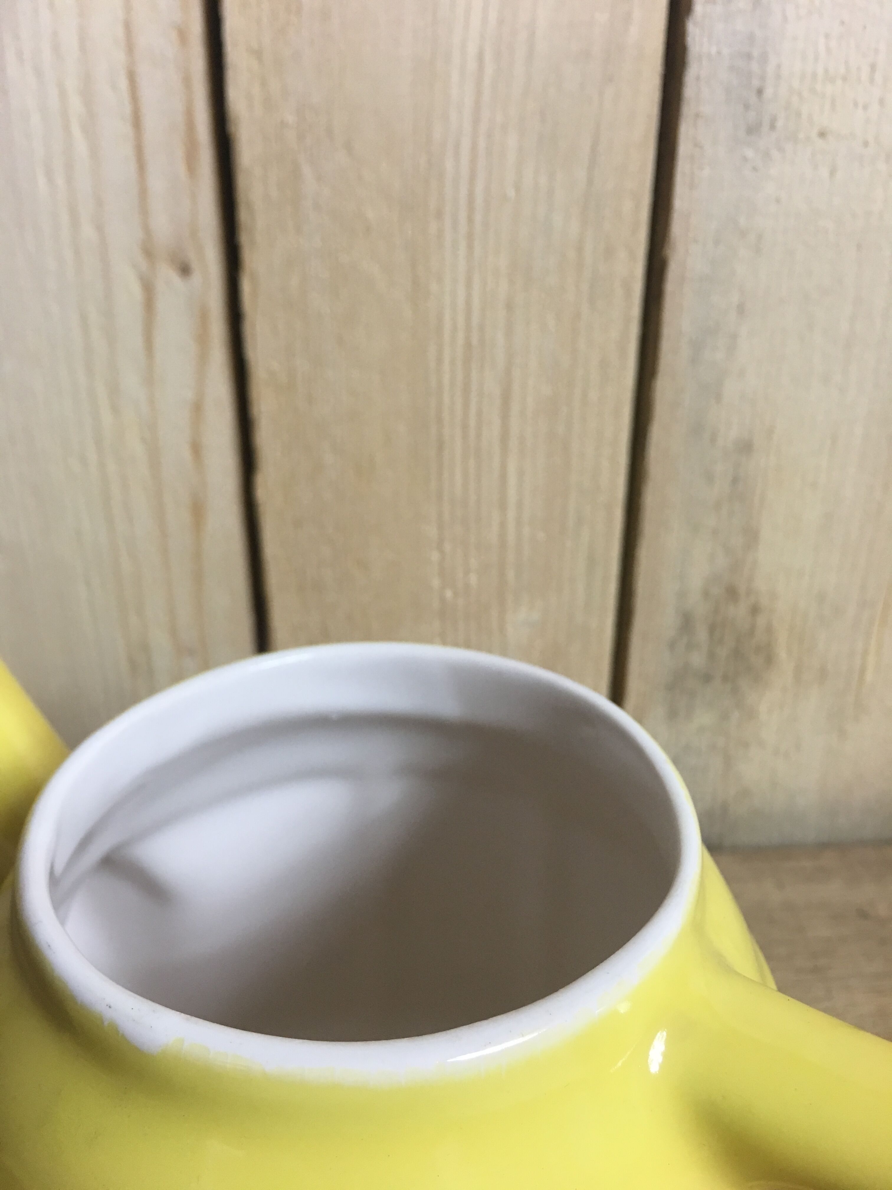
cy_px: 595
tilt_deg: -26.9
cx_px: 446
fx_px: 996
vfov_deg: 61.7
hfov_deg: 48.2
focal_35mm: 29
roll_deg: -0.7
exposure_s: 1/33
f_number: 2.2
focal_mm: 4.15
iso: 64
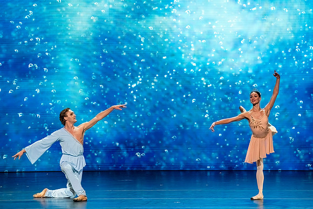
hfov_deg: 6.7
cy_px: 98
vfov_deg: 4.5
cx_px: 173
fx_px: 2667
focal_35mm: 307
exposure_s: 1/400
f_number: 5.6
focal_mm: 274
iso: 6400
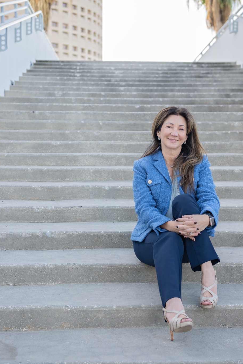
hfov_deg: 23.8
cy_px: 181
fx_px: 577
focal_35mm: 57
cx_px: 120
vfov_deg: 35.1
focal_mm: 56
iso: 400
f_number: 3.5
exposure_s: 1/320
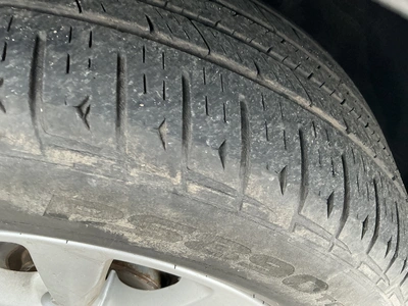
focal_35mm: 28
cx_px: 204
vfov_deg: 49.7
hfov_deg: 63.4
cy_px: 153
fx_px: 330
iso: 64
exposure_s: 1/98
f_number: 1.8
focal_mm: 3
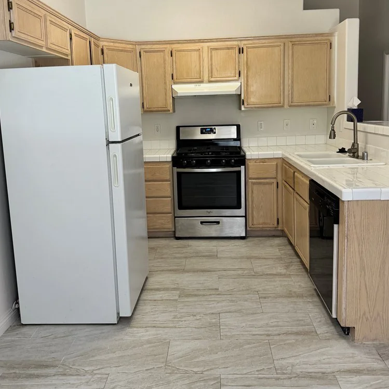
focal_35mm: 29
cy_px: 156
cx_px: 191
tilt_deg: -7.9
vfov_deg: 55.2
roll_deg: +2.4
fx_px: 369
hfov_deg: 55.6
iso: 200
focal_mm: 6.76
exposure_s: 1/120
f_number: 1.78
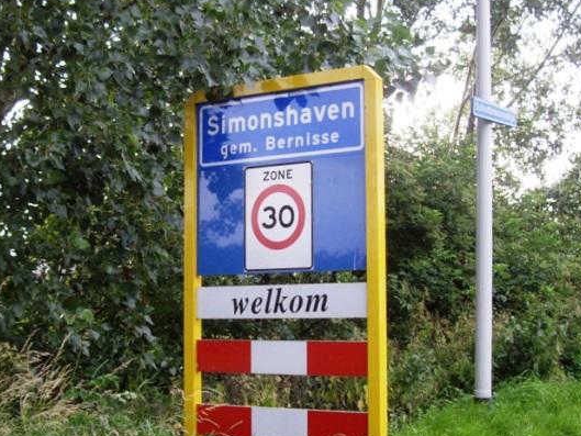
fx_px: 772
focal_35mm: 46
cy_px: 231
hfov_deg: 41.2
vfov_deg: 31.5
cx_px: 294
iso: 100
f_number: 2.8
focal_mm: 7.9
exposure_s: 1/100
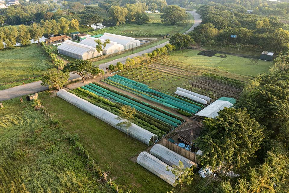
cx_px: 144
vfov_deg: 46.4
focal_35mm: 28
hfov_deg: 65.5
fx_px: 225
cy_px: 96
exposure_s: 1/160
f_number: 6.3
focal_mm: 10.26
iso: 200
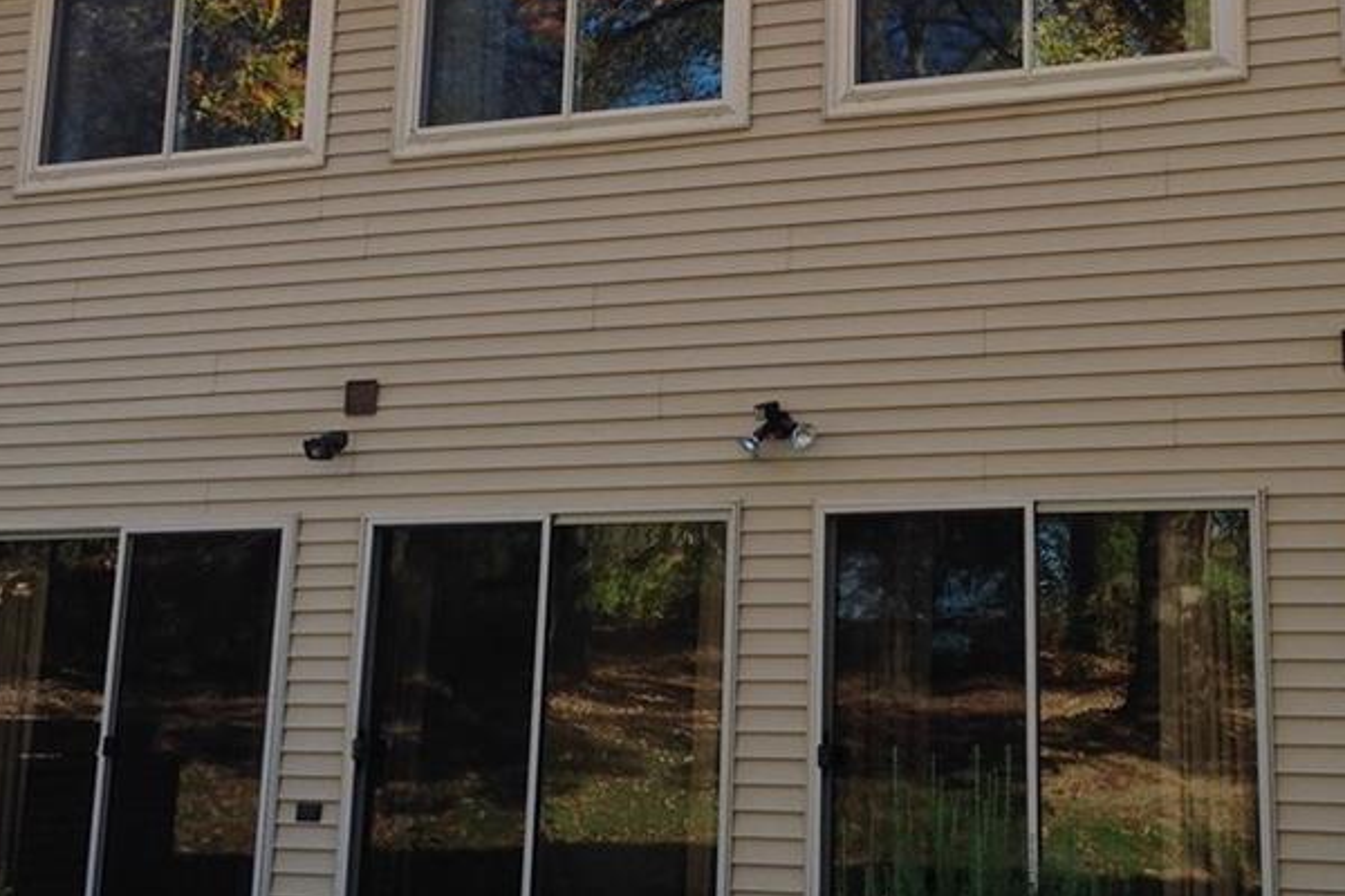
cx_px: 825
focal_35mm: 62
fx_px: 2316
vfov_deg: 21.8
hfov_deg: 32.3
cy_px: 255
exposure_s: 1/248
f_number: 2.4
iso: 50
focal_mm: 4.28
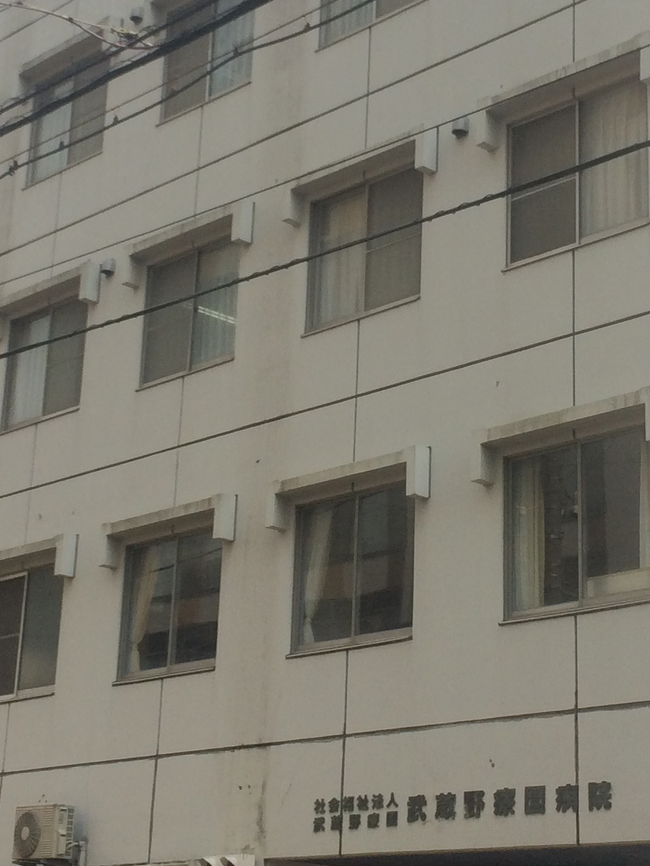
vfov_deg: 25.9
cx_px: 384
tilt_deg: +19.8
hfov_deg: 19.6
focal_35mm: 75
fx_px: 1877
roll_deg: -1.2
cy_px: 304
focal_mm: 4.15
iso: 32
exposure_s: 1/1520
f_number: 2.2
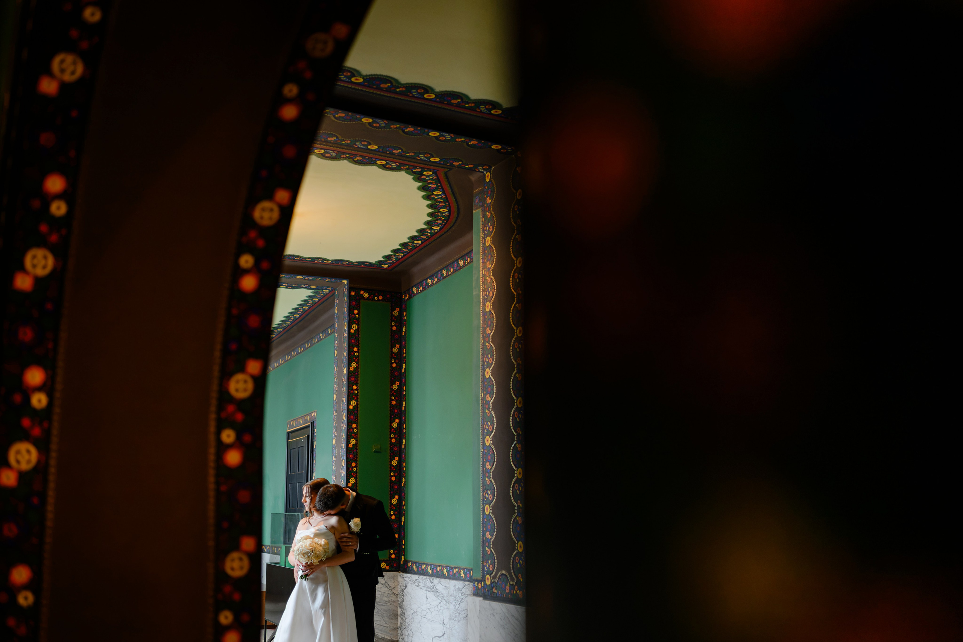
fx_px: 936
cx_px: 482
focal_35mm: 35
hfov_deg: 54.4
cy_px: 321
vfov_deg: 37.9
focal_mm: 35
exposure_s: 1/250
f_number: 2
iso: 1000
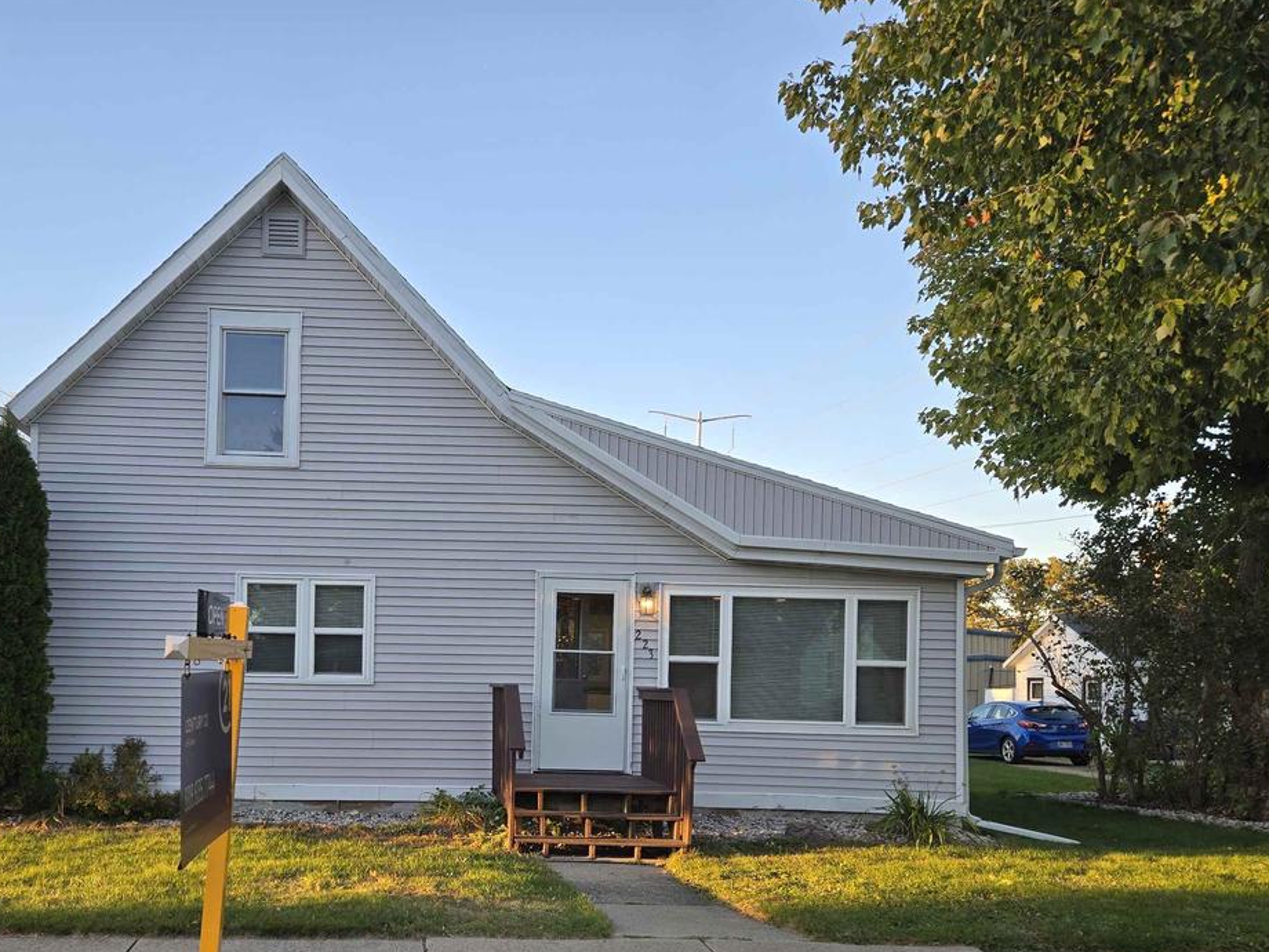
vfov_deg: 43.4
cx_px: 443
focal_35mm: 32
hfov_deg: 55.8
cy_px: 657
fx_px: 1173
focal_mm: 5.4
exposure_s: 1/193
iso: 25
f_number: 1.8
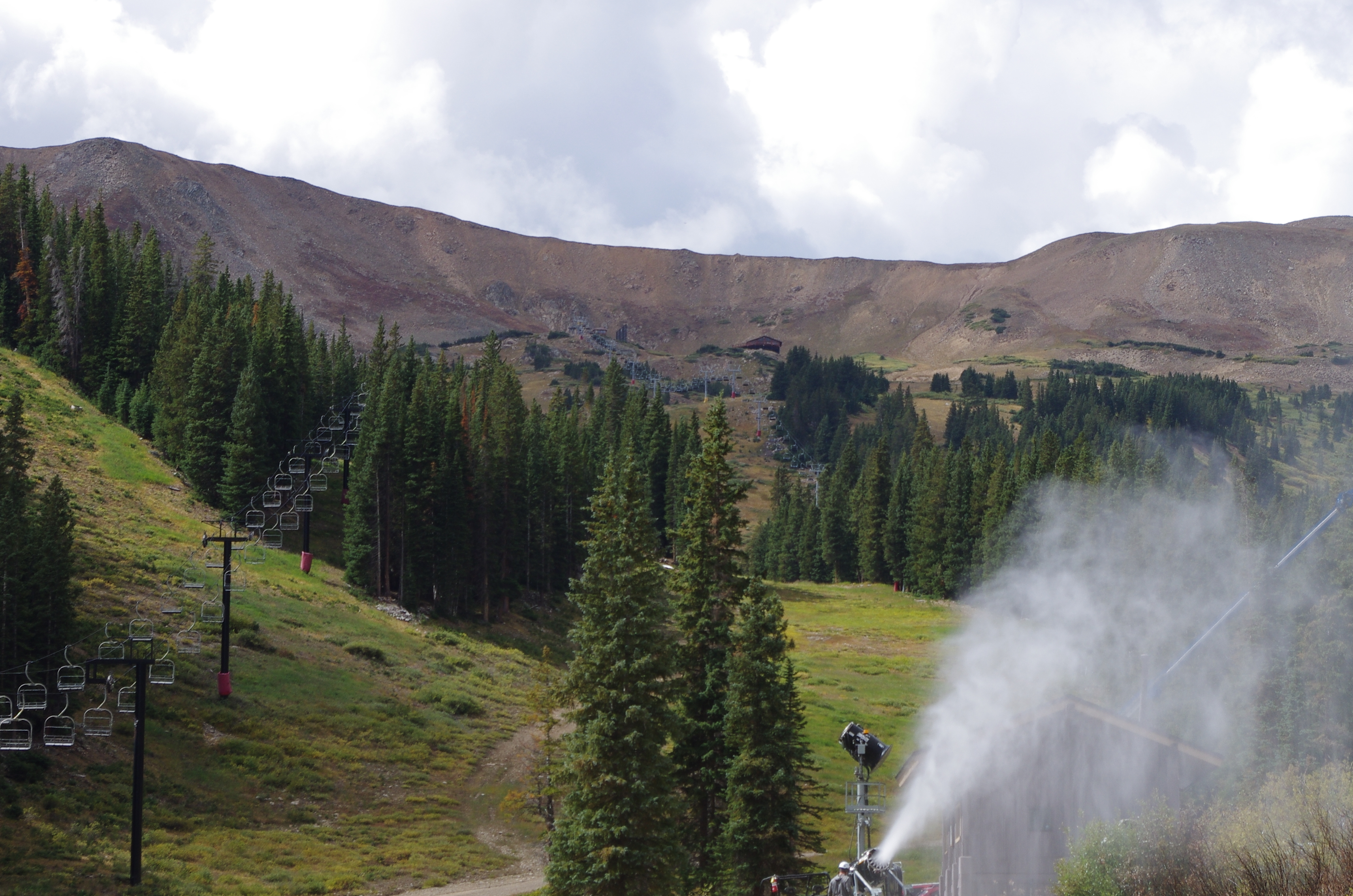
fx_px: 4425
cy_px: 503
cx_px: 785
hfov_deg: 17.4
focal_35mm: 118
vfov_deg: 11.6
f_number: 11
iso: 200
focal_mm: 55
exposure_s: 1/200
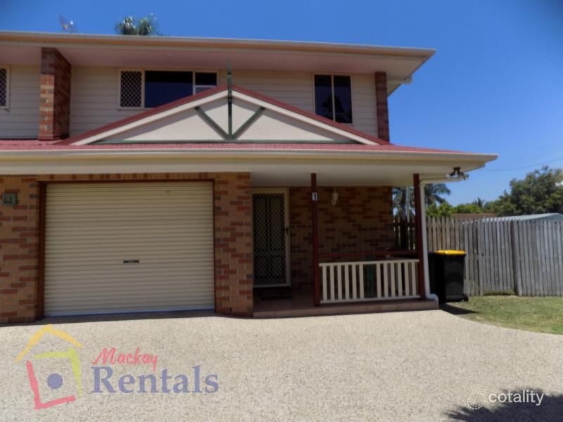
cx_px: 282
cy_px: 211
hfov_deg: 73.9
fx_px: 374
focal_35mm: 23
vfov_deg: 58.9
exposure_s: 1/1500
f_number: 3.1
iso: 80
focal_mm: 4
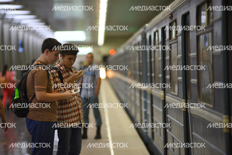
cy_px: 78
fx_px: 1289
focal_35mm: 200
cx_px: 116
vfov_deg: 6.9
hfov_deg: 10.3
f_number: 2.8
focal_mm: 200
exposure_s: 1/500
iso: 2500
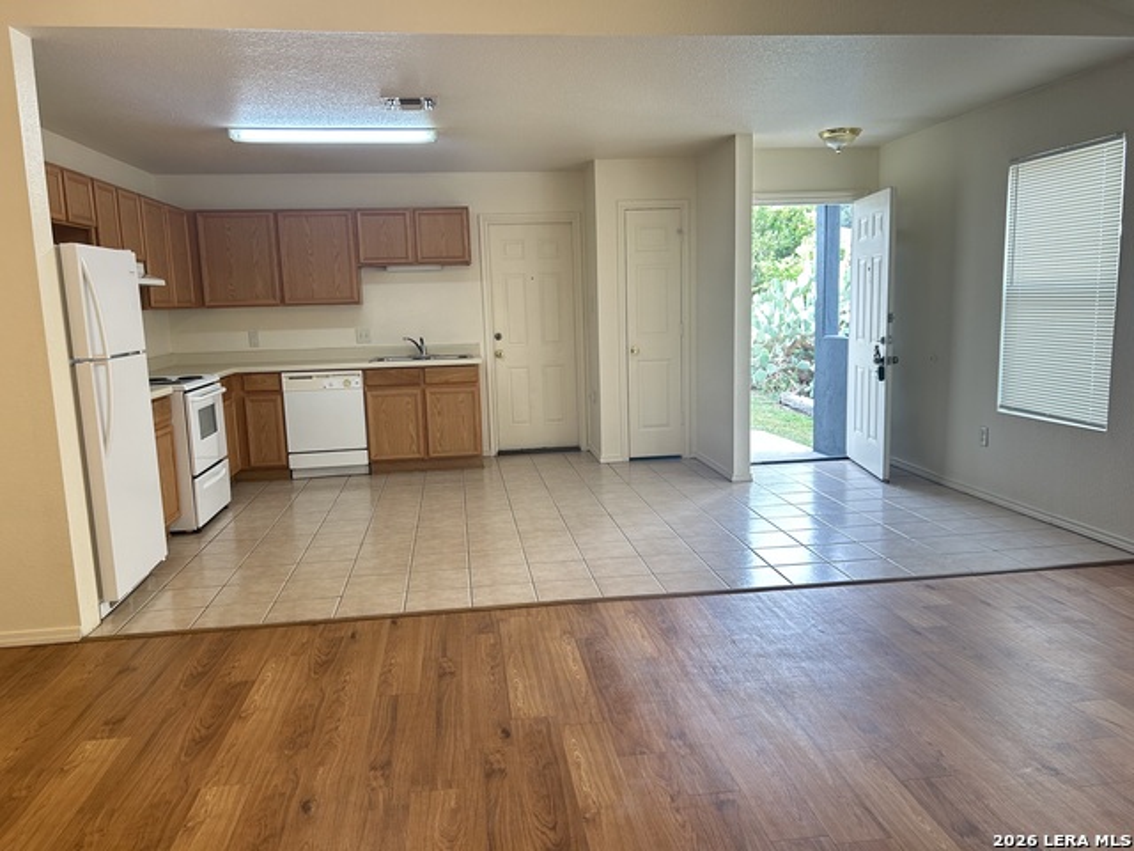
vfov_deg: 53.1
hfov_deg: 67.3
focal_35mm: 26
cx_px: 567
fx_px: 852
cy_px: 426
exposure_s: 1/120
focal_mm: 5.7
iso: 125
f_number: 1.5
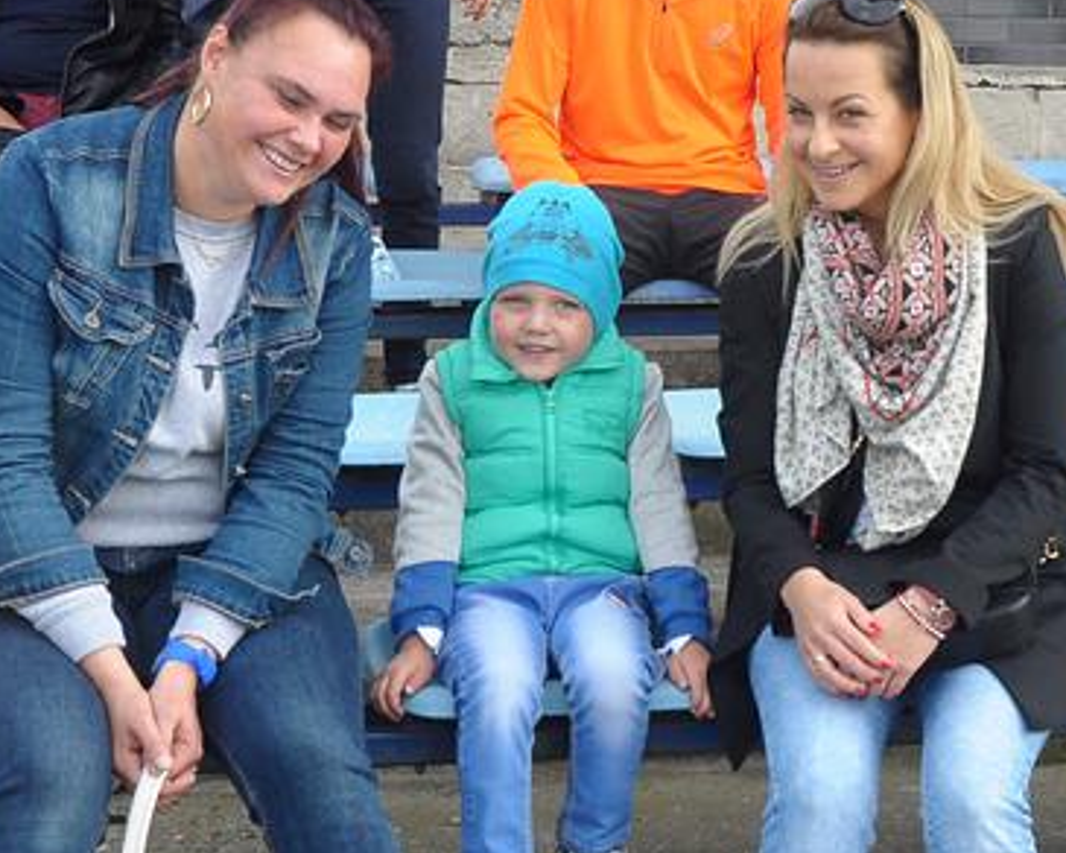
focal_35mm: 95
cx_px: 838
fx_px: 3000
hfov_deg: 20.0
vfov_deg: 16.2
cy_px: 545
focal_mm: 29
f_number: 8
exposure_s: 1/250
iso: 640
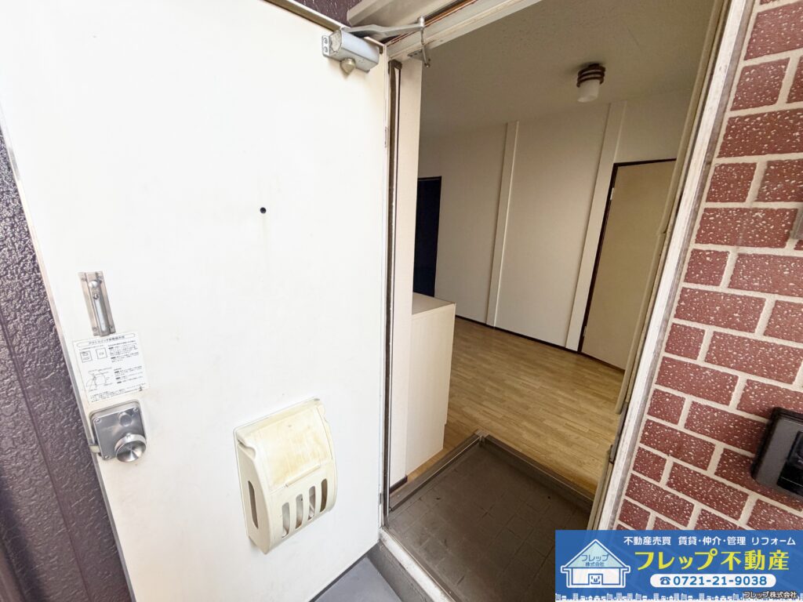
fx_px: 325
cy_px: 301
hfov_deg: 102.1
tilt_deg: -14.7
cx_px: 402
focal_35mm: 14
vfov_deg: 85.7
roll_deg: -0.6
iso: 160
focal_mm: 2.22
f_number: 2.2
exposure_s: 1/121
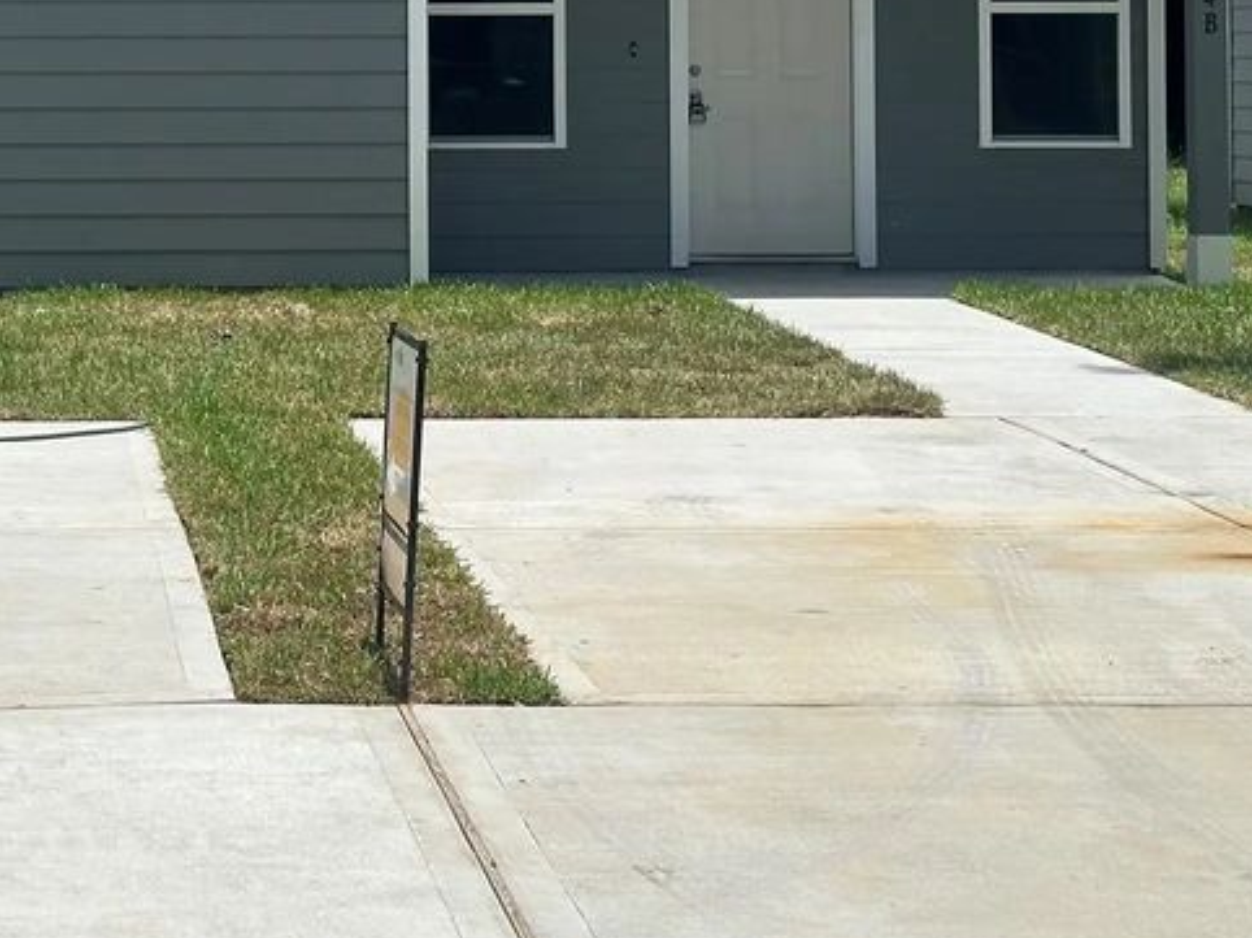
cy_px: -21
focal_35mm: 102
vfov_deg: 14.2
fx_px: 3687
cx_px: 122
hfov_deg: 18.9
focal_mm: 6.86
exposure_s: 1/4785
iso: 64
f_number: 1.78
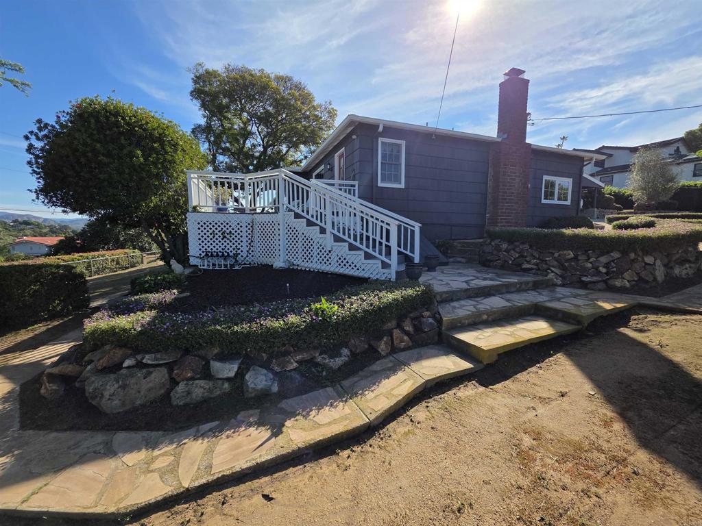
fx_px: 264
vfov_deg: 89.9
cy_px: 263
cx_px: 351
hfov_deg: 106.2
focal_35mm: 13
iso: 40
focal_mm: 2.2
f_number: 1.9
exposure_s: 1/2265
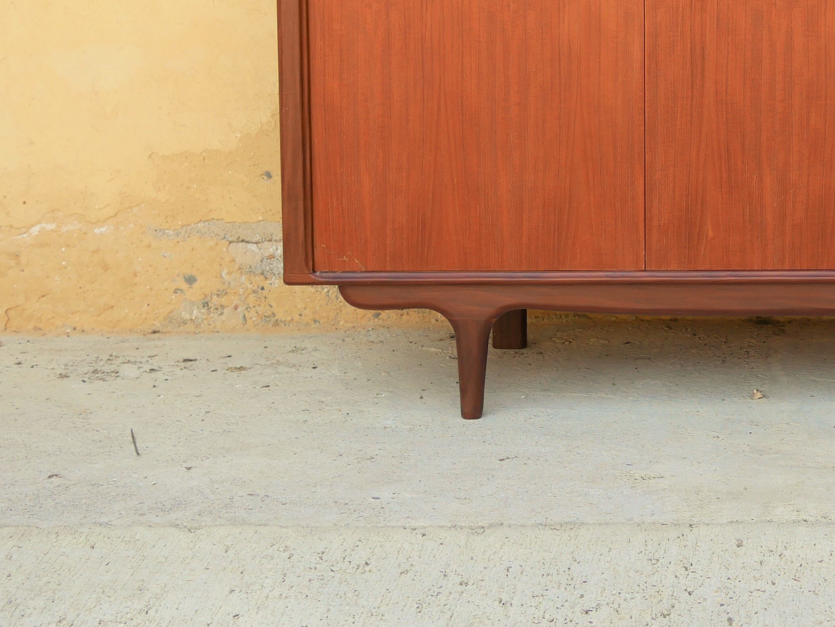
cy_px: -42
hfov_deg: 21.5
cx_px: 827
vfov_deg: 16.4
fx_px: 2124
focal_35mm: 88
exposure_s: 1/250
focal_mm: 20
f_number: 2.8
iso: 200
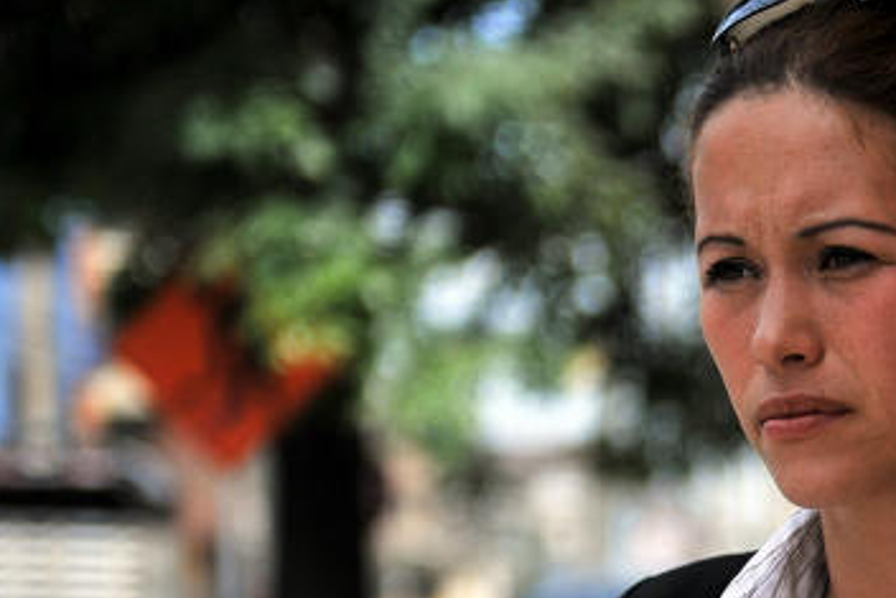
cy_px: 683
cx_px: 1201
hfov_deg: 11.5
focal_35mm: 173
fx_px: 4307
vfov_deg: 7.9
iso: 250
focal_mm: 62
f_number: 2.8
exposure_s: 1/4000
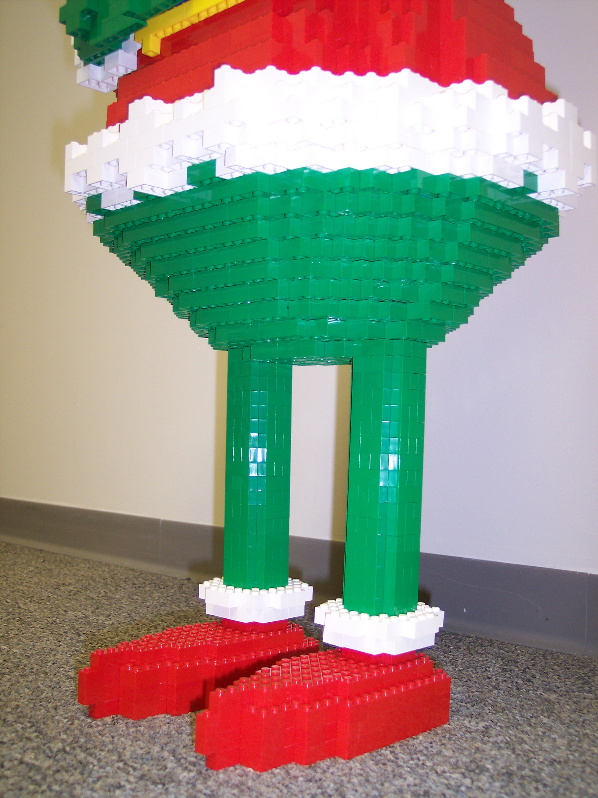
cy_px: 399
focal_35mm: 38
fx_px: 876
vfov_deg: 49.0
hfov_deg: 37.7
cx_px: 299
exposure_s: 1/30
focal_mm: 8
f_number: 2.8
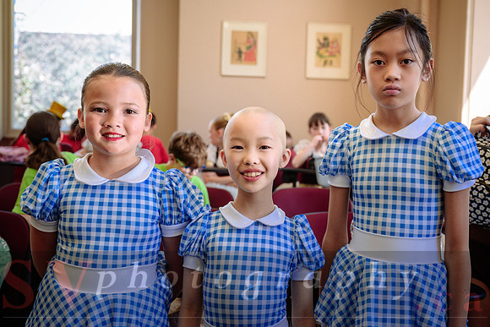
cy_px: 164
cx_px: 245
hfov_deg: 46.9
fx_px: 565
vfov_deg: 32.3
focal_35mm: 42
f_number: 4
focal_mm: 39
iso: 320
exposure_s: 1/100
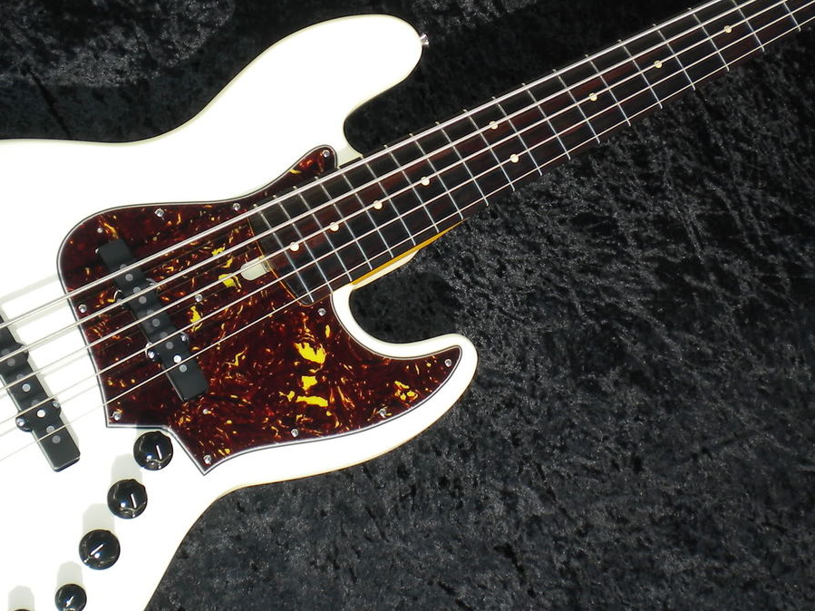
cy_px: 286
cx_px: 465
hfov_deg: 26.7
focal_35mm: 73
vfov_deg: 20.2
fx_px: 1718
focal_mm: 7.4
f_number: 4.9
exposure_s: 1/575
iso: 80
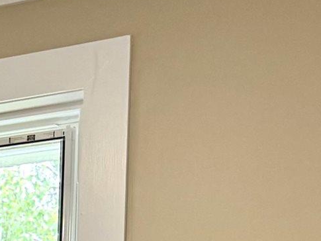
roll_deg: -0.8
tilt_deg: -2.3
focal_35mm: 152
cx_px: -452
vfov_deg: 8.7
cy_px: 616
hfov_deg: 11.0
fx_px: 1410
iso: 160
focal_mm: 6.76
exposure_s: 1/120
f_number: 1.78
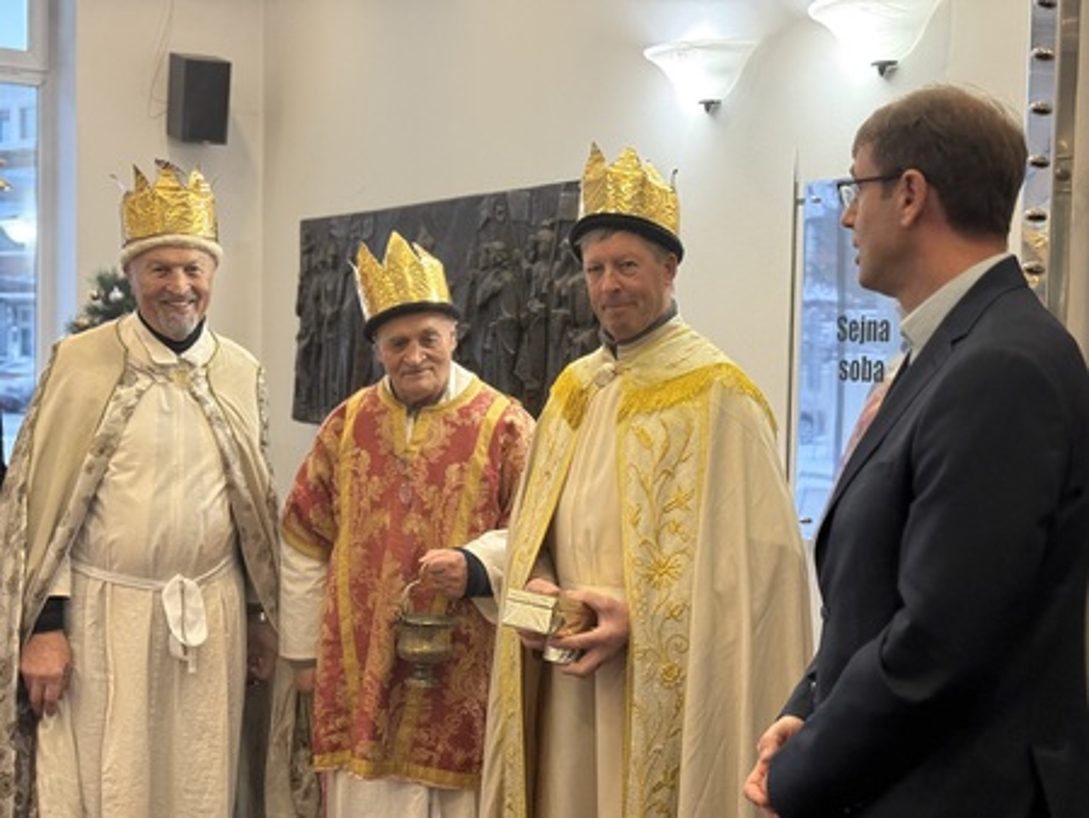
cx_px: 544
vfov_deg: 30.3
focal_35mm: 48
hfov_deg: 39.6
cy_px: 409
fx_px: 1511
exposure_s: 1/50
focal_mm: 6.76
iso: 250
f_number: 1.78
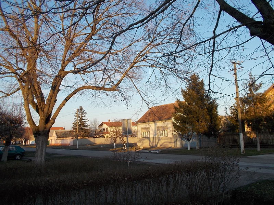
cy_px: 102
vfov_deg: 48.2
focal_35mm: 29
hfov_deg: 61.7
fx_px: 230
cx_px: 137
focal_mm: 4.1
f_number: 3.3
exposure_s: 1/320
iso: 80
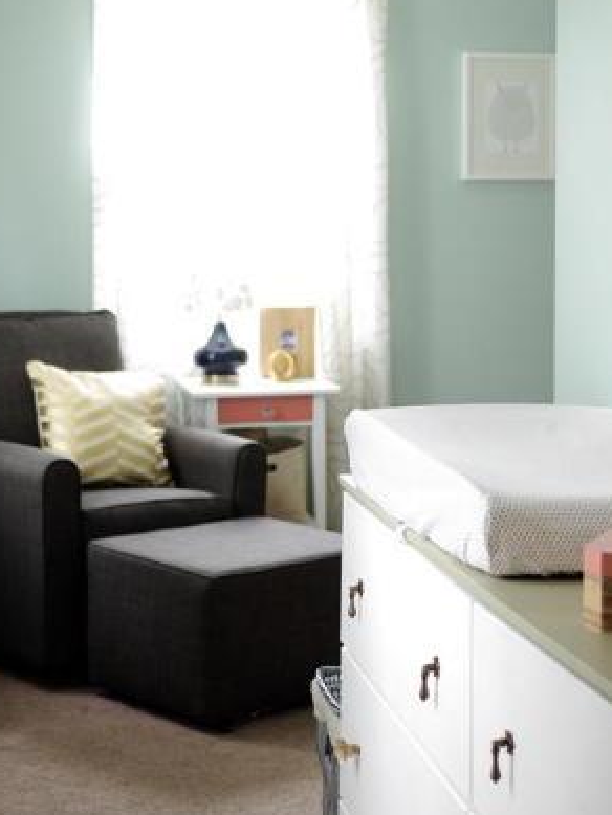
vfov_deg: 24.6
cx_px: 407
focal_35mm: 79
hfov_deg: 18.6
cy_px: 274
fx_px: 1861
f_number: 1.7
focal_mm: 20
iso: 500
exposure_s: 1/60
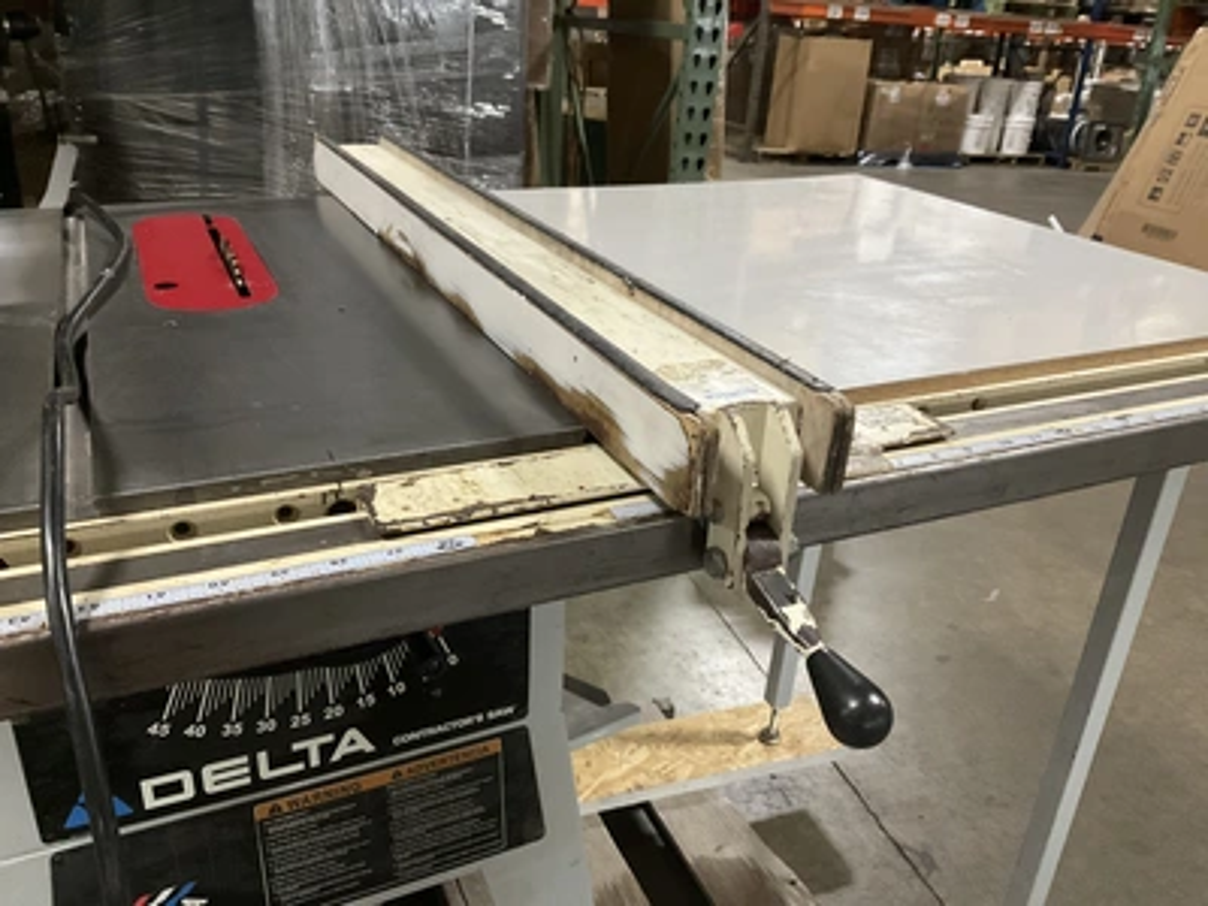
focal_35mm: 29
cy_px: 453
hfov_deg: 61.7
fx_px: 1012
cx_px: 604
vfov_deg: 48.2
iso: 320
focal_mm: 3
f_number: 1.8
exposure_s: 1/40
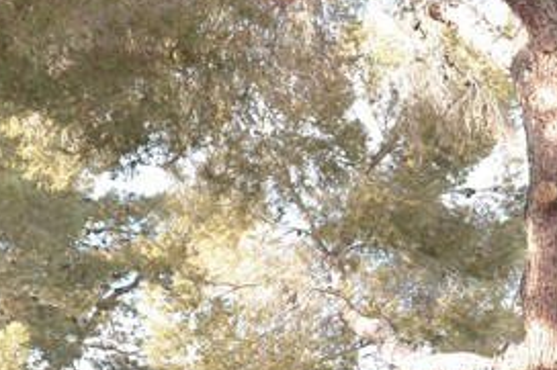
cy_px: 577
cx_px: 361
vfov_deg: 12.0
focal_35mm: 108
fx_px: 1670
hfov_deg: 18.9
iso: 200
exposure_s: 1/100
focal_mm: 18
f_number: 5
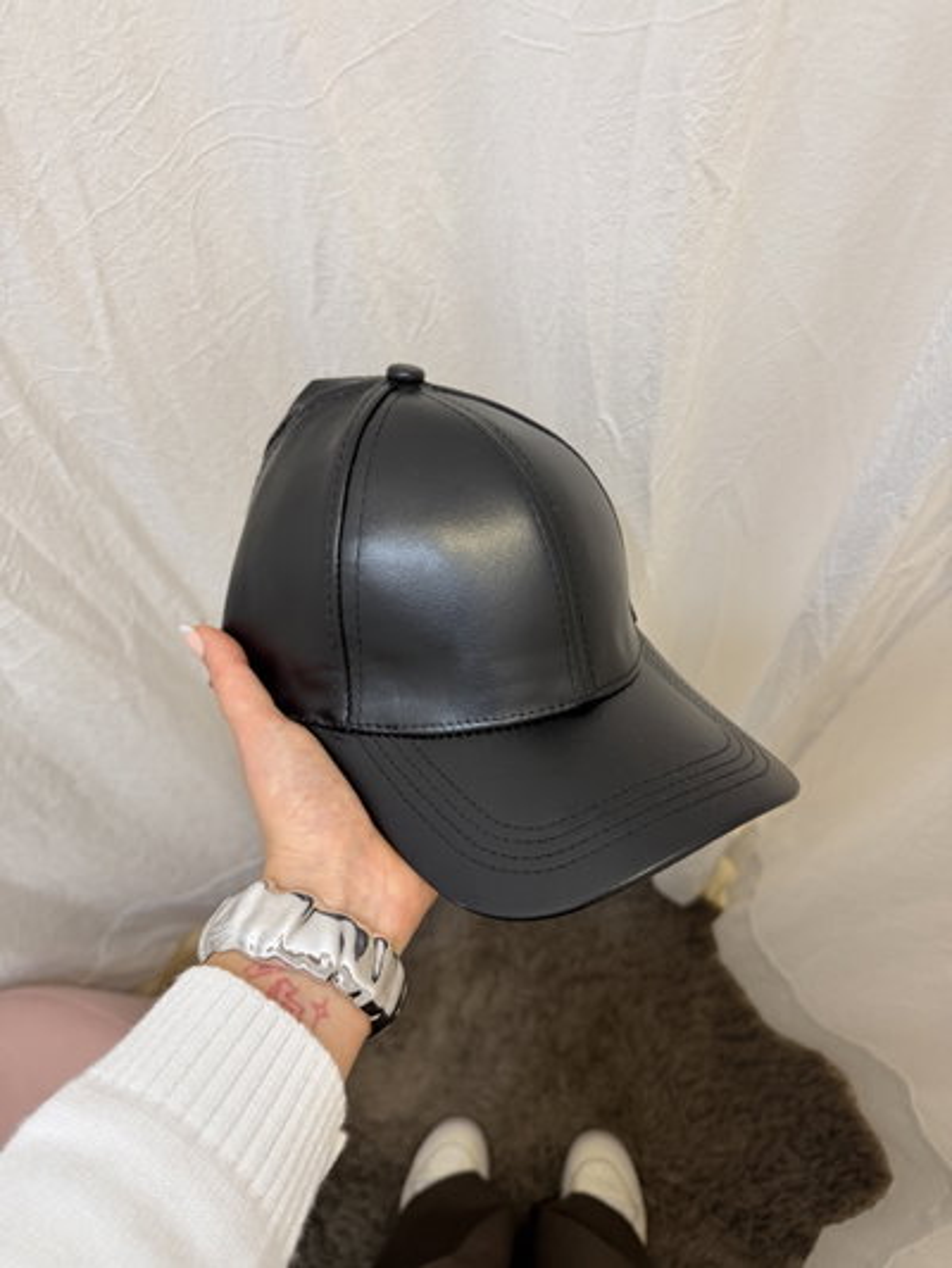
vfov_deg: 71.6
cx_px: 476
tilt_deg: -65.1
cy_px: 634
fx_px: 880
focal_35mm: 24
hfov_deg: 56.8
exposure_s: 1/100
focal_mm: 6.76
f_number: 1.78
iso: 200
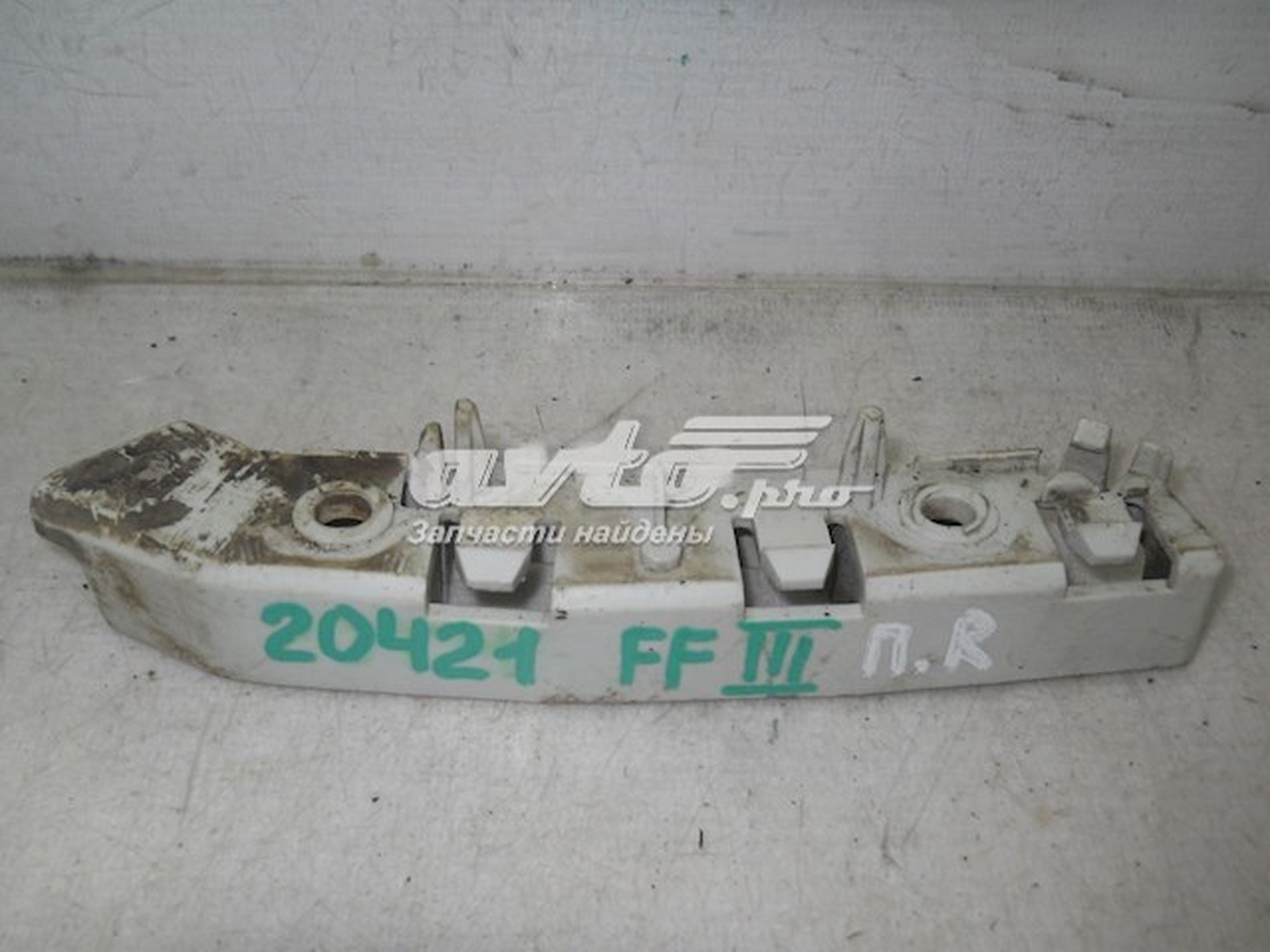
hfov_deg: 45.8
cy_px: 476
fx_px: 1504
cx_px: 635
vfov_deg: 35.1
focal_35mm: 41
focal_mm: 6.72
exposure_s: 1/60
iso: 80
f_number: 5.5
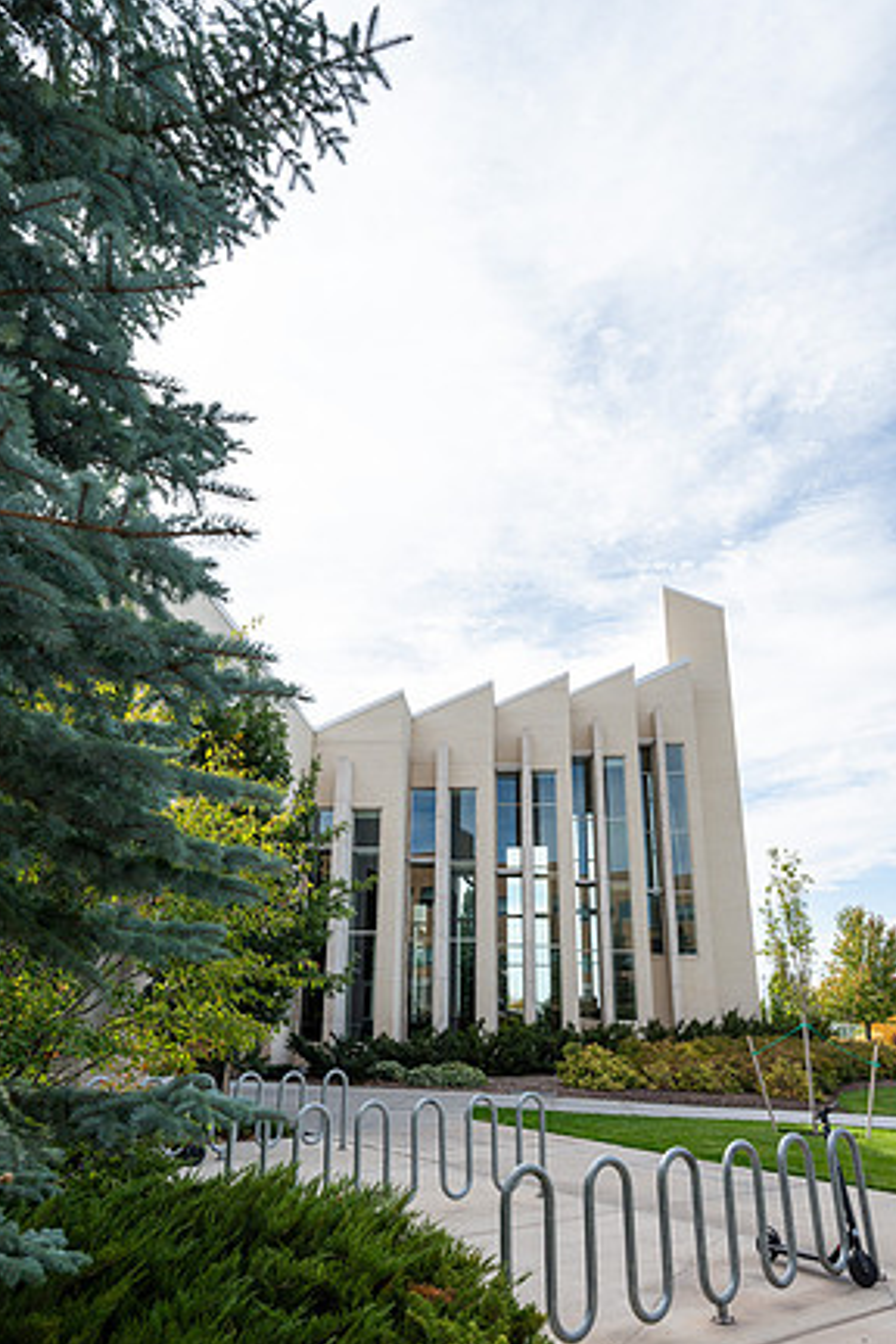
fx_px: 933
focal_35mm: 25
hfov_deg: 51.3
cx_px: 442
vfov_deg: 71.5
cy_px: 666
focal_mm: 24
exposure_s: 1/400
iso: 160
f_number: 6.3
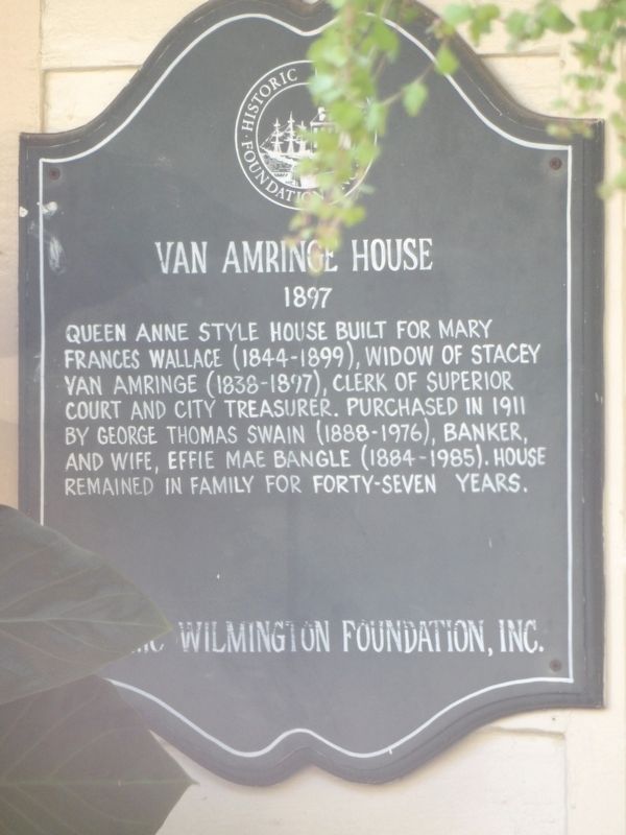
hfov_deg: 1.5
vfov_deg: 2.1
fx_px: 23316
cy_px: 418
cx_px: 313
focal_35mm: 967
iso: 347
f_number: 5.3
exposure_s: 1/50
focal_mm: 173.5
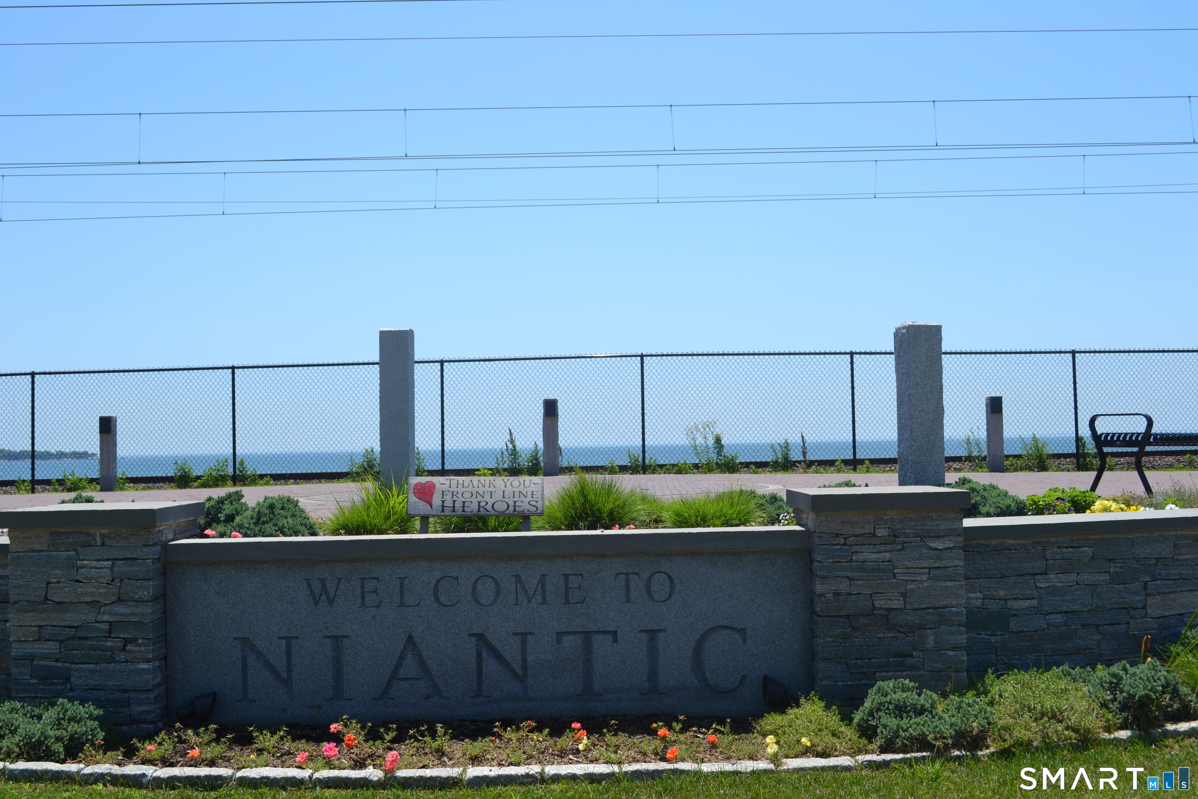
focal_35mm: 36
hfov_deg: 53.1
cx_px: 599
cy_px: 400
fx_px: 1198
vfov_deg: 36.9
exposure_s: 1/250
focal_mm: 24
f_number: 8
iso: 100
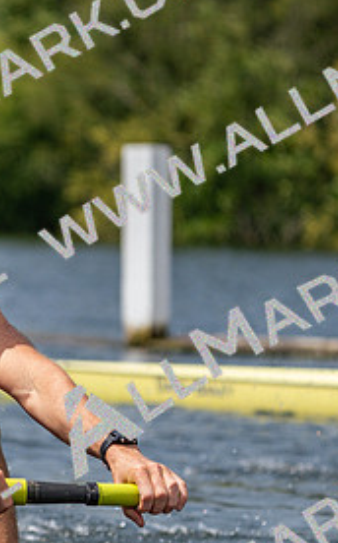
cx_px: -104
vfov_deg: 4.9
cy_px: 292
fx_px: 6336
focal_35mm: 429
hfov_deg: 3.1
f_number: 5.6
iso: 160
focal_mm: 200
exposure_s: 1/1600
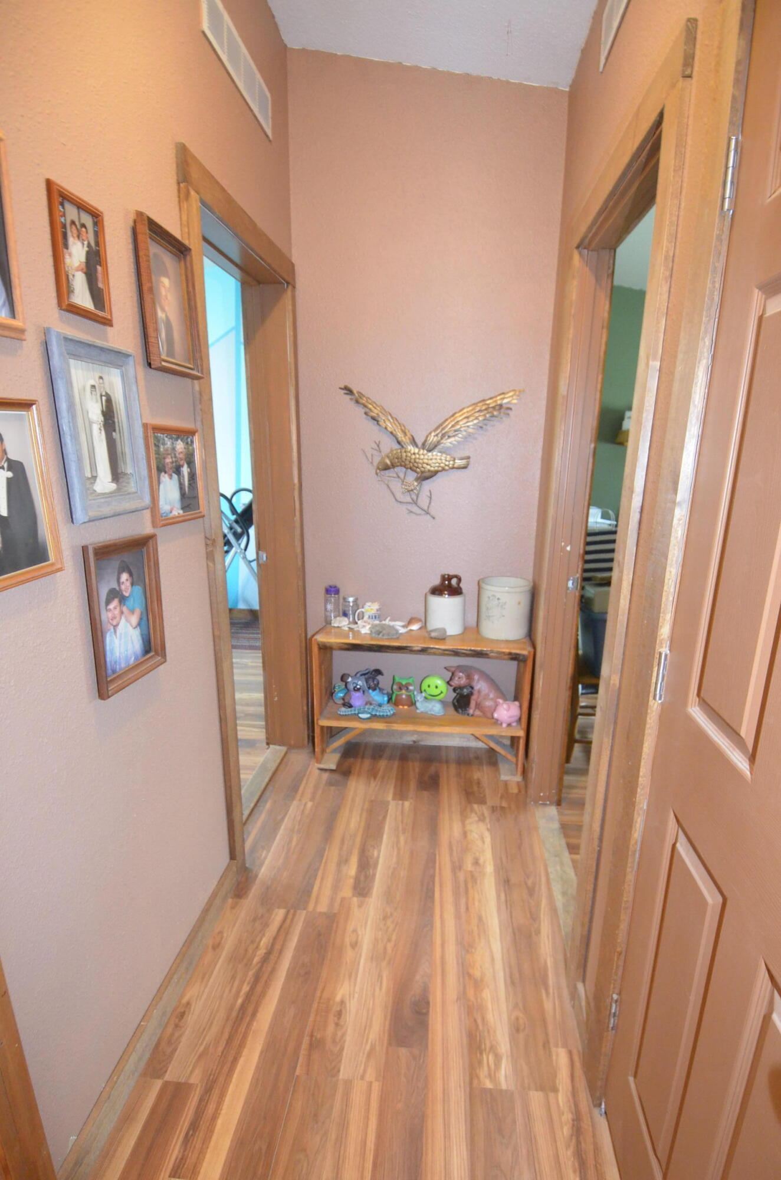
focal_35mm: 18
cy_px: 590
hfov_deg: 67.1
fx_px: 589
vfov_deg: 90.1
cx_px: 390
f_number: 4
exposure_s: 1/30
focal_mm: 12
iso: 2800
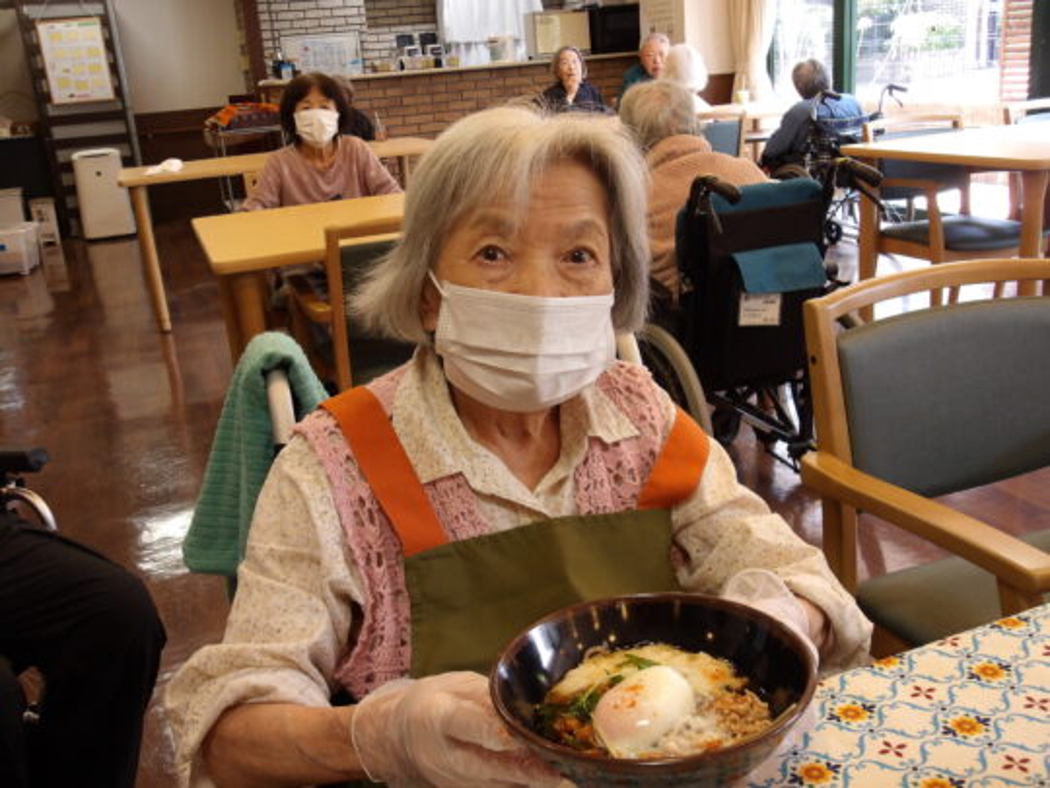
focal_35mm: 34
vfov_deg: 41.8
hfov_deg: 54.0
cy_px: 394
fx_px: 1031
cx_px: 525
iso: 200
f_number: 3.3
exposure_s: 1/28
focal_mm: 6.1
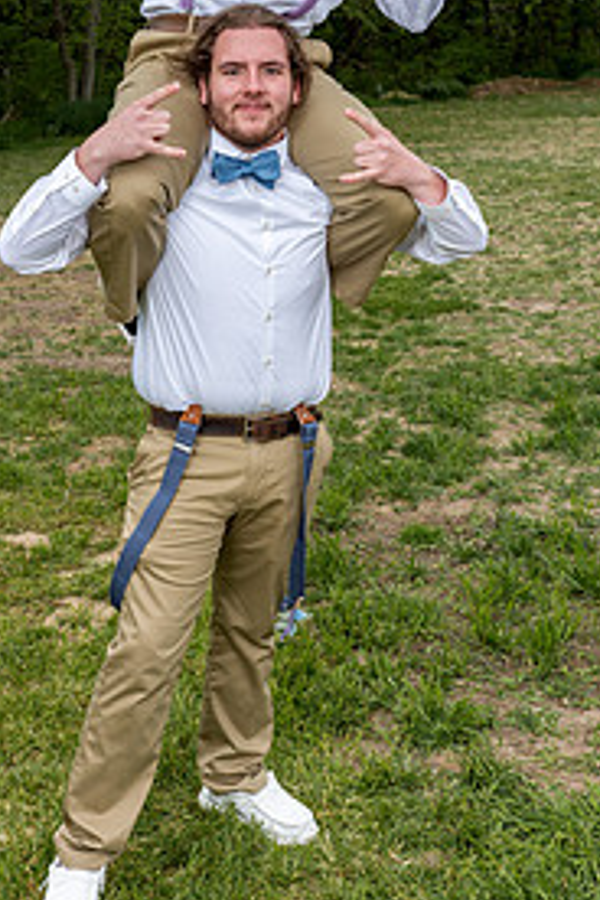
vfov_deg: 34.6
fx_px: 1425
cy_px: 280
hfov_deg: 23.7
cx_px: 199
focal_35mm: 57
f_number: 5.6
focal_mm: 35
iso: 100
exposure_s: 1/80
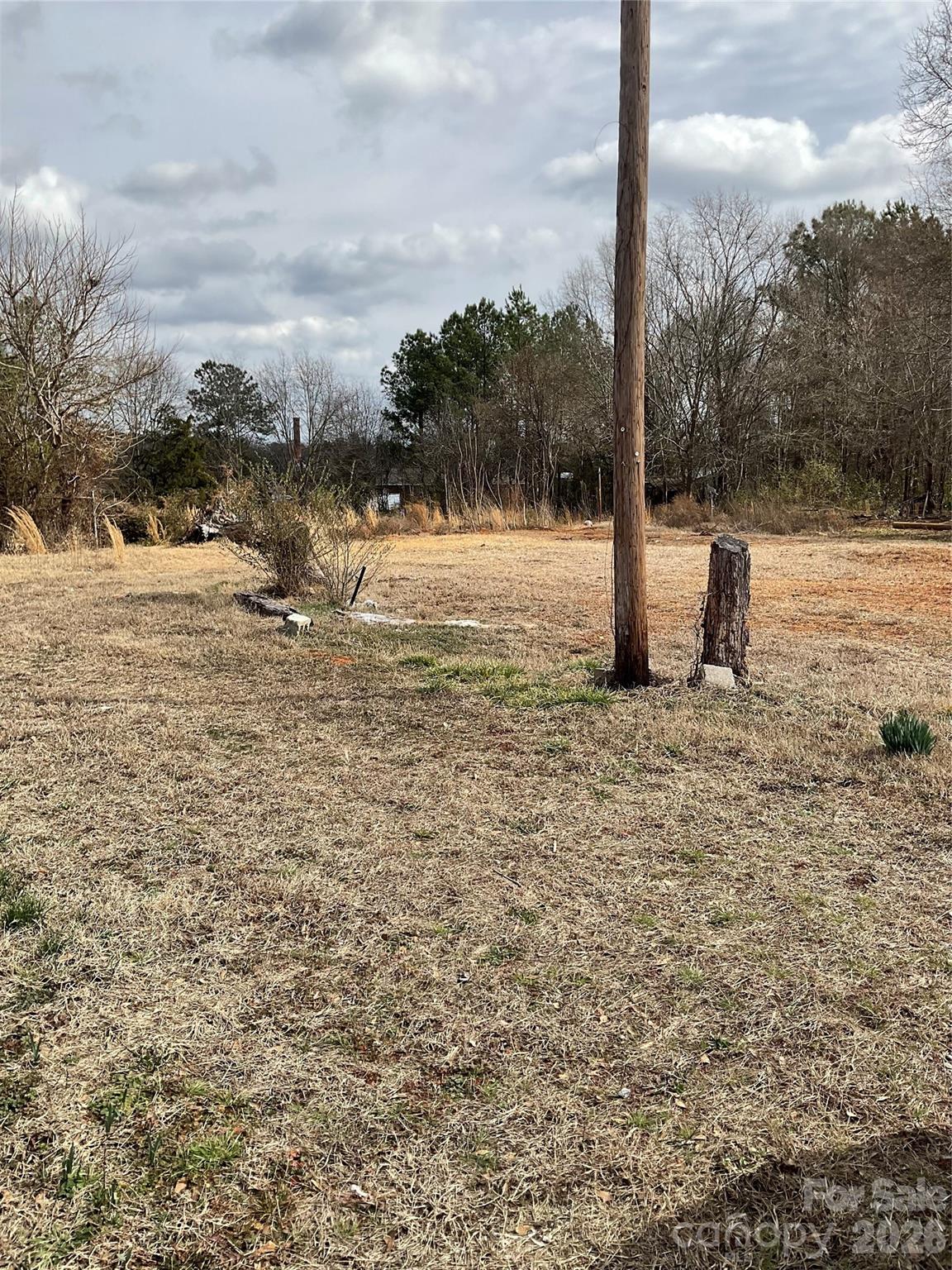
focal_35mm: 29
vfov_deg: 61.7
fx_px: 1063
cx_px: 476
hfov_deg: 48.2
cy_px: 635
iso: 16
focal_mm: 3
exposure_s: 1/1848
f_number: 1.8
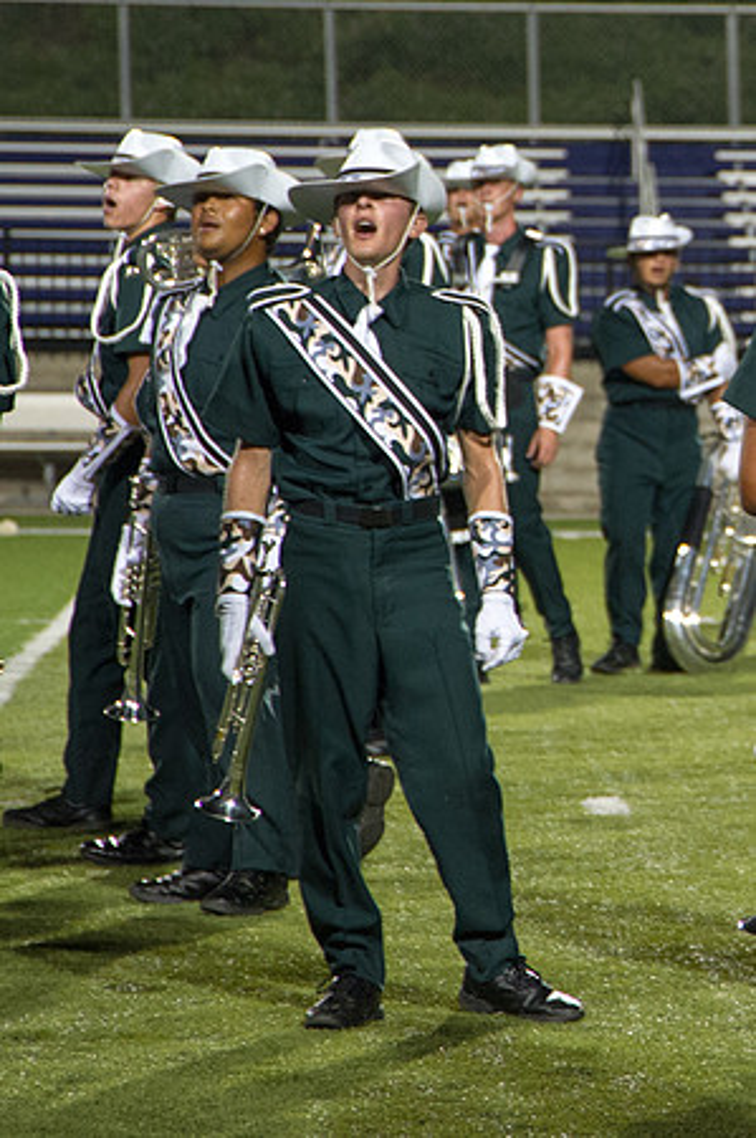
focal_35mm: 235
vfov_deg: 8.8
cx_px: 946
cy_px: 302
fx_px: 7420
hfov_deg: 5.8
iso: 2500
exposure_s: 1/160
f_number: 5.6
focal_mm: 102
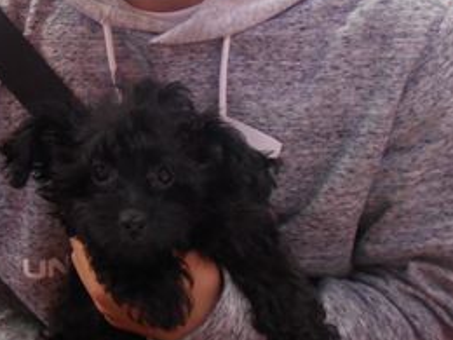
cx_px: 56
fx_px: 785
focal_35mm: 60
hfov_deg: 30.9
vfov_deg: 23.1
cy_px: -21
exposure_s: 1/30
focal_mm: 4.6
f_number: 3.2
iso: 200
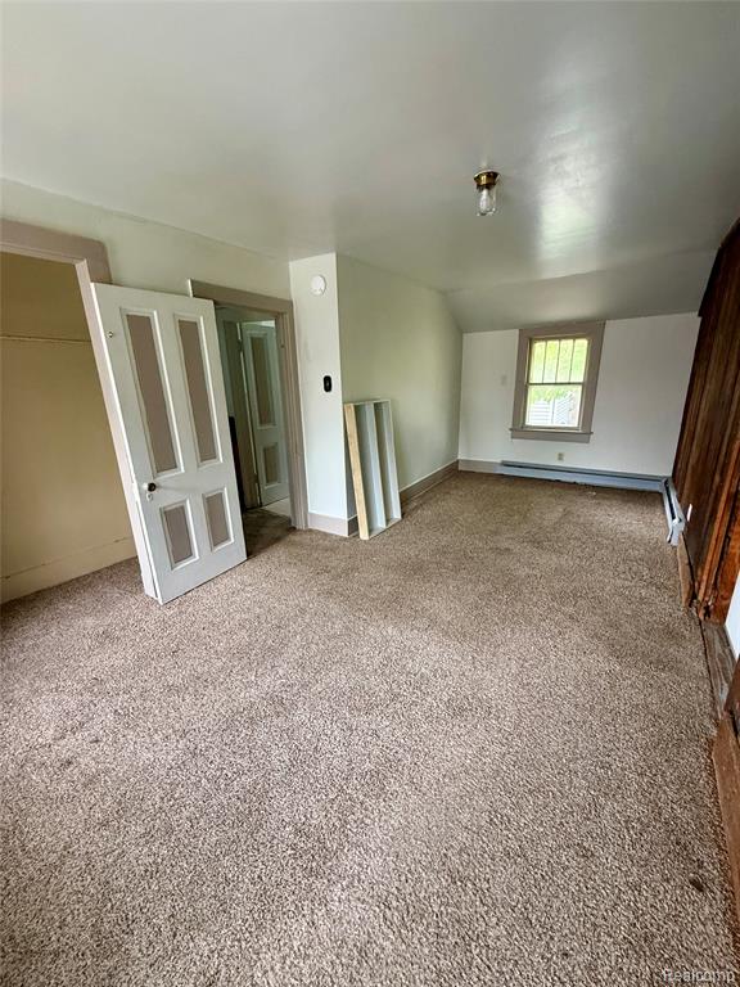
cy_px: 494
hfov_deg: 85.7
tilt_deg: -15.3
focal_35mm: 14
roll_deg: +1.3
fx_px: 399
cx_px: 370
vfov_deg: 102.1
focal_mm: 2.22
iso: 500
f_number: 2.2
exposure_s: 1/60
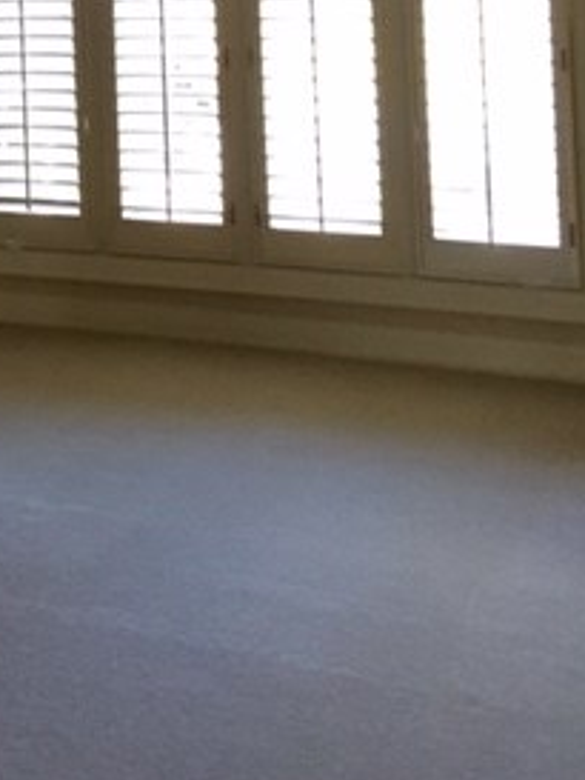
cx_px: -88
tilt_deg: +2.2
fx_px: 1531
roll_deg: +1.2
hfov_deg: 20.4
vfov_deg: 26.5
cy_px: -54
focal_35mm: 68
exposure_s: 1/30
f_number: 2.2
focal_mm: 4.15
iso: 100
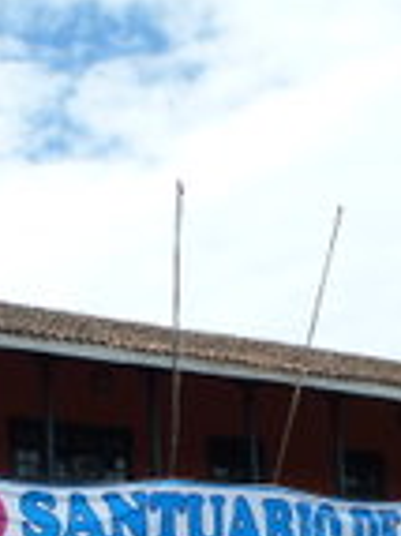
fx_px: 1036
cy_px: 547
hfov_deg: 20.8
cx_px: -41
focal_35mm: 67
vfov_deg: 27.2
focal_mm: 4.3
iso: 100
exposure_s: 1/500
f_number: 4
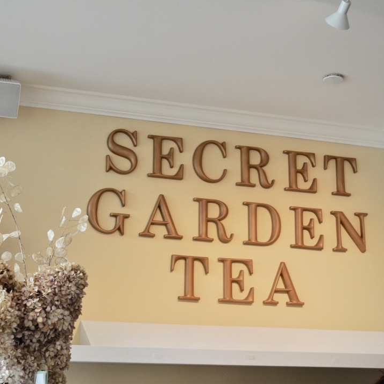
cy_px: 192
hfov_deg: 27.7
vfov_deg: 27.7
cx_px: 163
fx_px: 778
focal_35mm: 62
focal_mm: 32
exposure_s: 1/100
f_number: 5
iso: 400
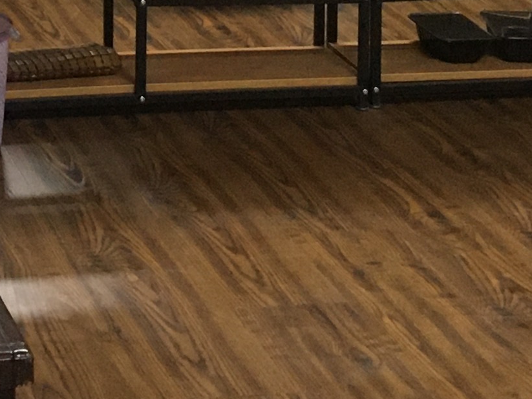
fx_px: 2183
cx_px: -103
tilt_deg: -2.2
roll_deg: -0.4
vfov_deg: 9.7
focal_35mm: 142
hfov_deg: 13.5
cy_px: -429
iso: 200
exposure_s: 1/33
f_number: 2.2
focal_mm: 4.15
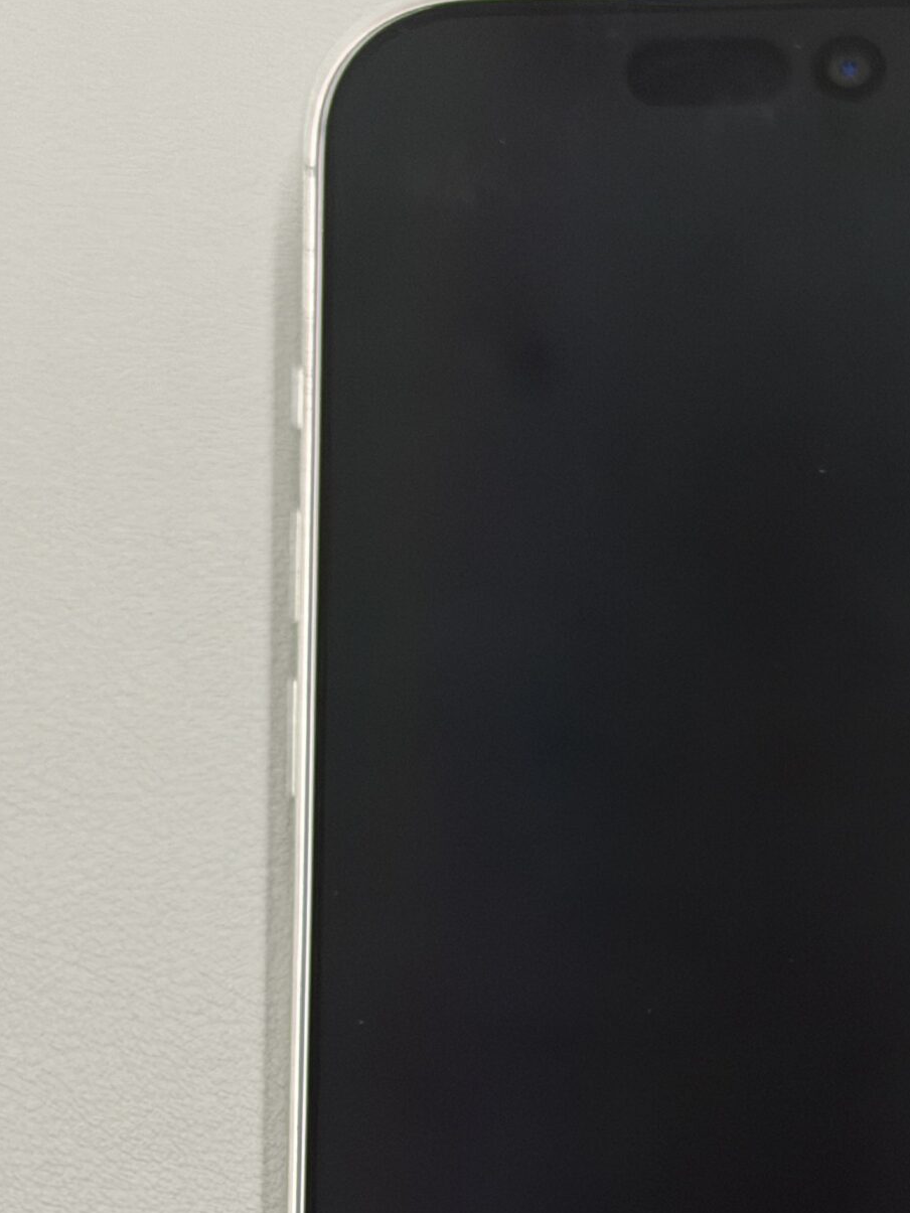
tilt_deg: -70.6
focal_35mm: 102
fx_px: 3575
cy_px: 945
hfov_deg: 14.3
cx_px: 853
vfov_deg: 19.1
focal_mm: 6.76
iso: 125
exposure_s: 1/60
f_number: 1.78
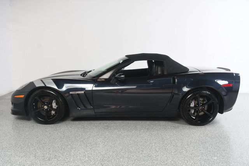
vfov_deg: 43.6
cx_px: 124
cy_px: 83
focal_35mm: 30
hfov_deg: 62.0
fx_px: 207
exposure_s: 1/160
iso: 100
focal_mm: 20
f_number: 6.3
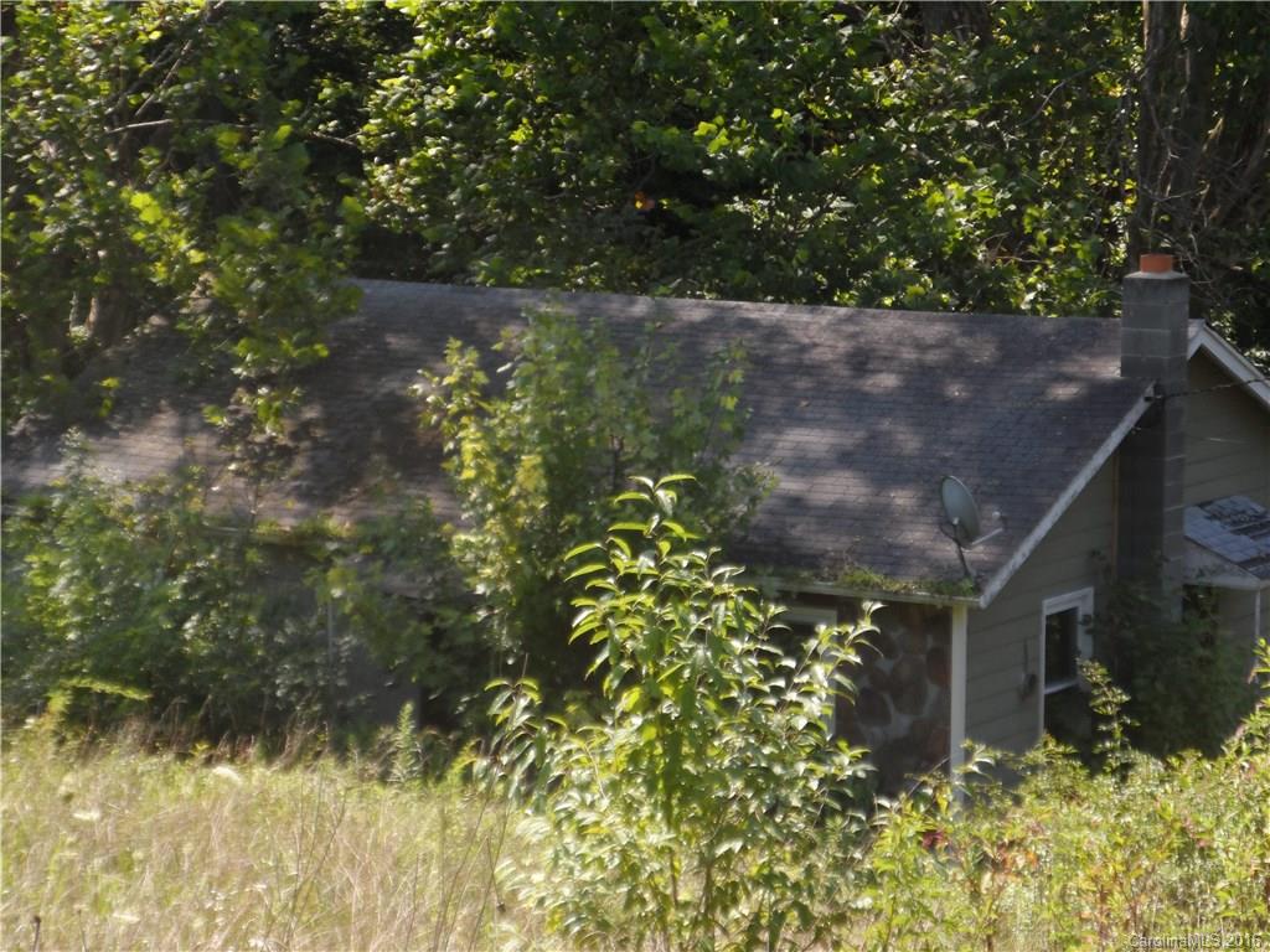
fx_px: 4403
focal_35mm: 120
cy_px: 476
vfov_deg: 12.3
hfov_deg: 16.4
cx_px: 635
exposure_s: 1/350
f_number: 4.6
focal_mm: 19.5
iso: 160
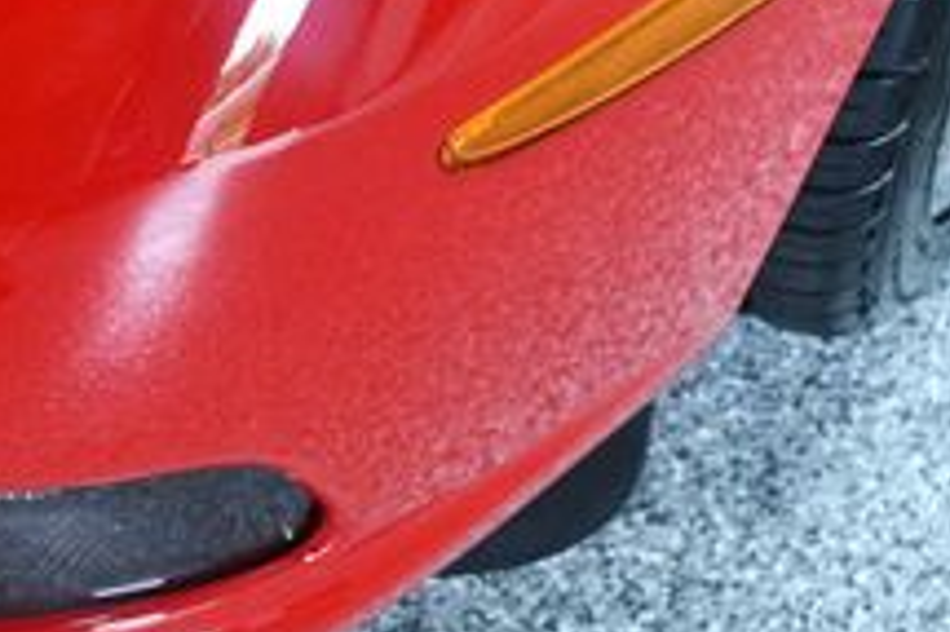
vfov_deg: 11.5
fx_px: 3059
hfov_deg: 17.4
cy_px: -181
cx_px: 115
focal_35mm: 116
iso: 1600
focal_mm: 26
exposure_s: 1/125
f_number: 3.8
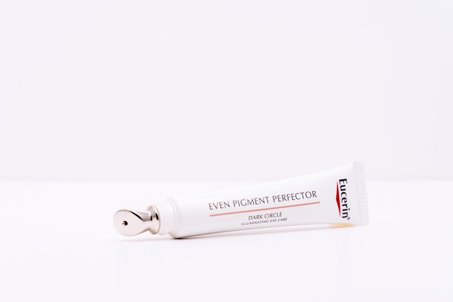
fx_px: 2517
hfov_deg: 10.3
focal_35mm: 200
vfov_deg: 6.9
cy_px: 151
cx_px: 226
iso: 200
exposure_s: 1/125
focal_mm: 200
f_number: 11
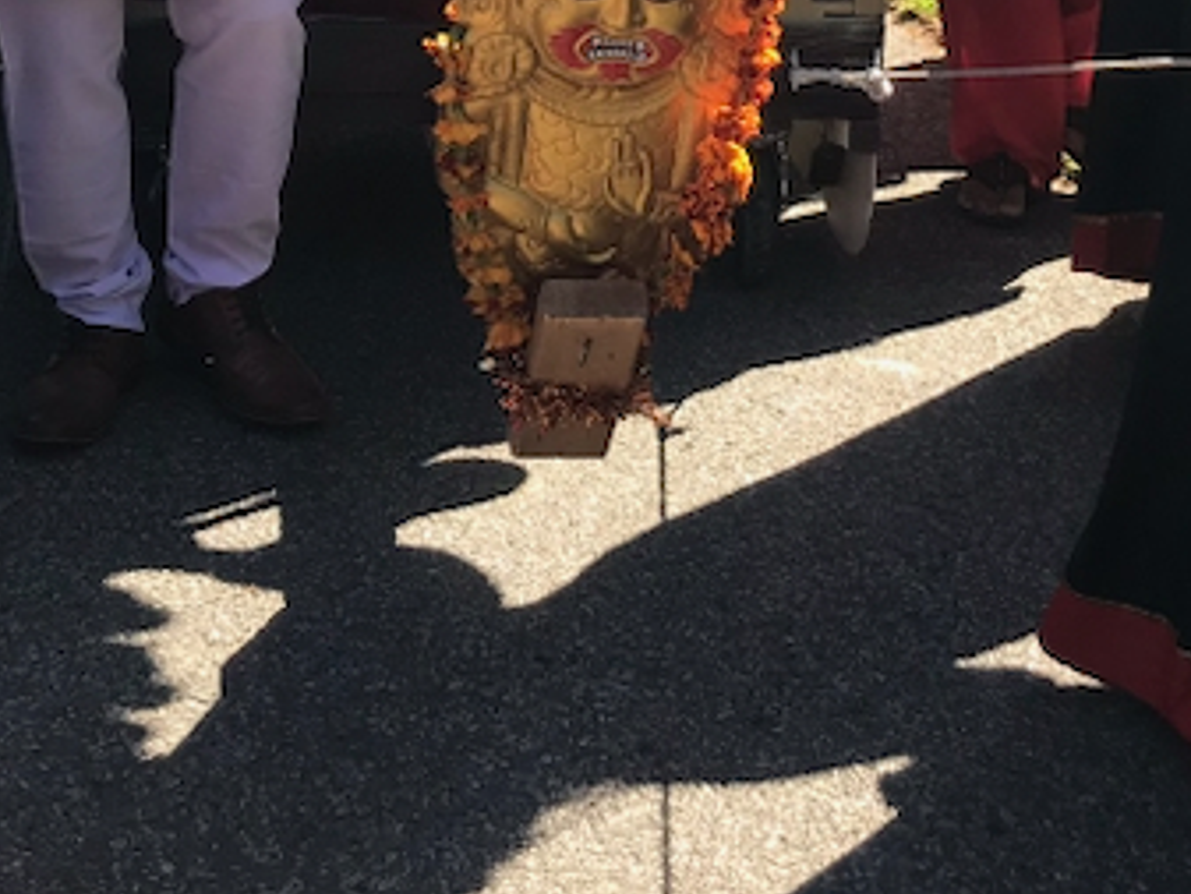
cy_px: -152
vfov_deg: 17.1
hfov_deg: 23.5
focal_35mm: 83
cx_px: 707
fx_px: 2857
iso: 20
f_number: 1.8
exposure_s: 1/544
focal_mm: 3.99
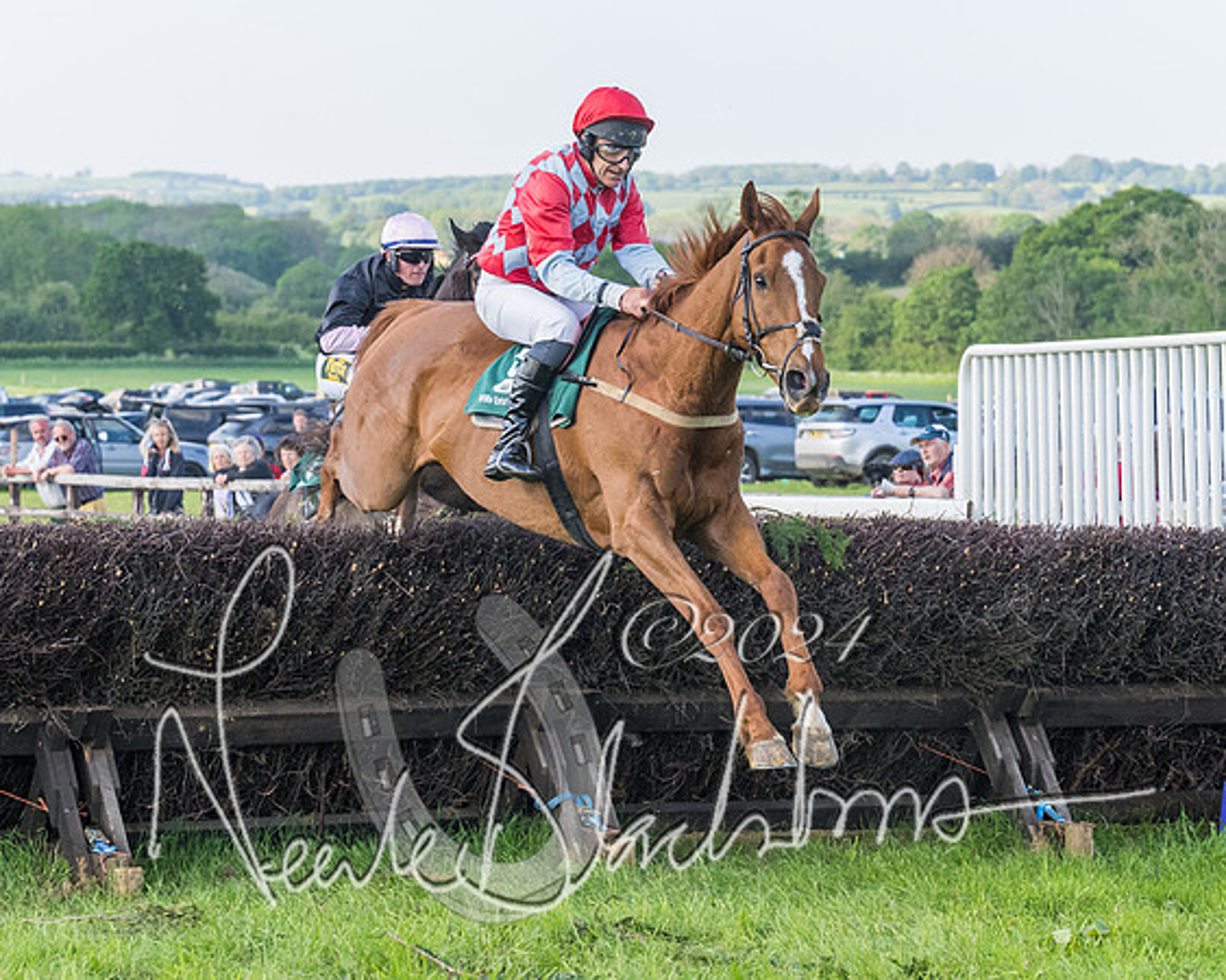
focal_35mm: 135
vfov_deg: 11.4
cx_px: 530
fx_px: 4907
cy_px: 488
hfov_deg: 14.2
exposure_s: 1/2500
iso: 800
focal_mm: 70
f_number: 4
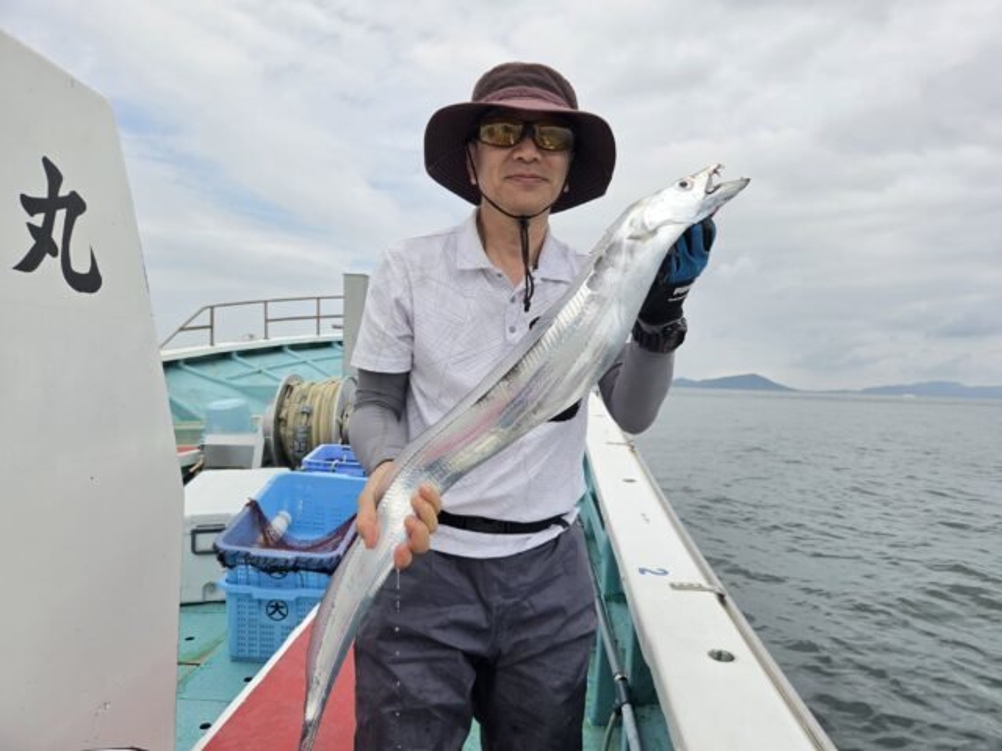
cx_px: 501
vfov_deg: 58.9
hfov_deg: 73.9
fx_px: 666
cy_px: 376
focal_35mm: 23
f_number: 1.8
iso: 80
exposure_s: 1/4883
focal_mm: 5.4
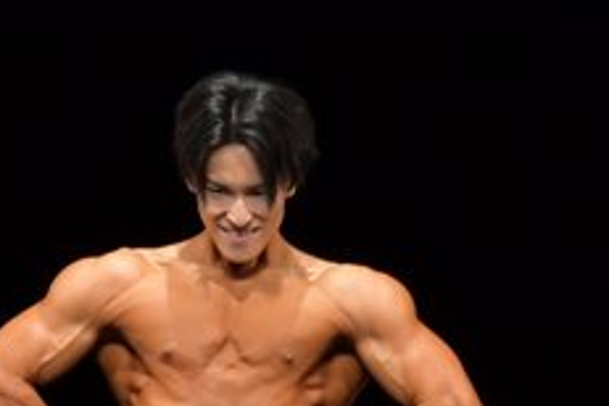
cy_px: 546
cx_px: 107
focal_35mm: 906
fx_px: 15325
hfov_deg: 2.3
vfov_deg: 1.5
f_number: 5.6
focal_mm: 180
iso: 4000
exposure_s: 1/400
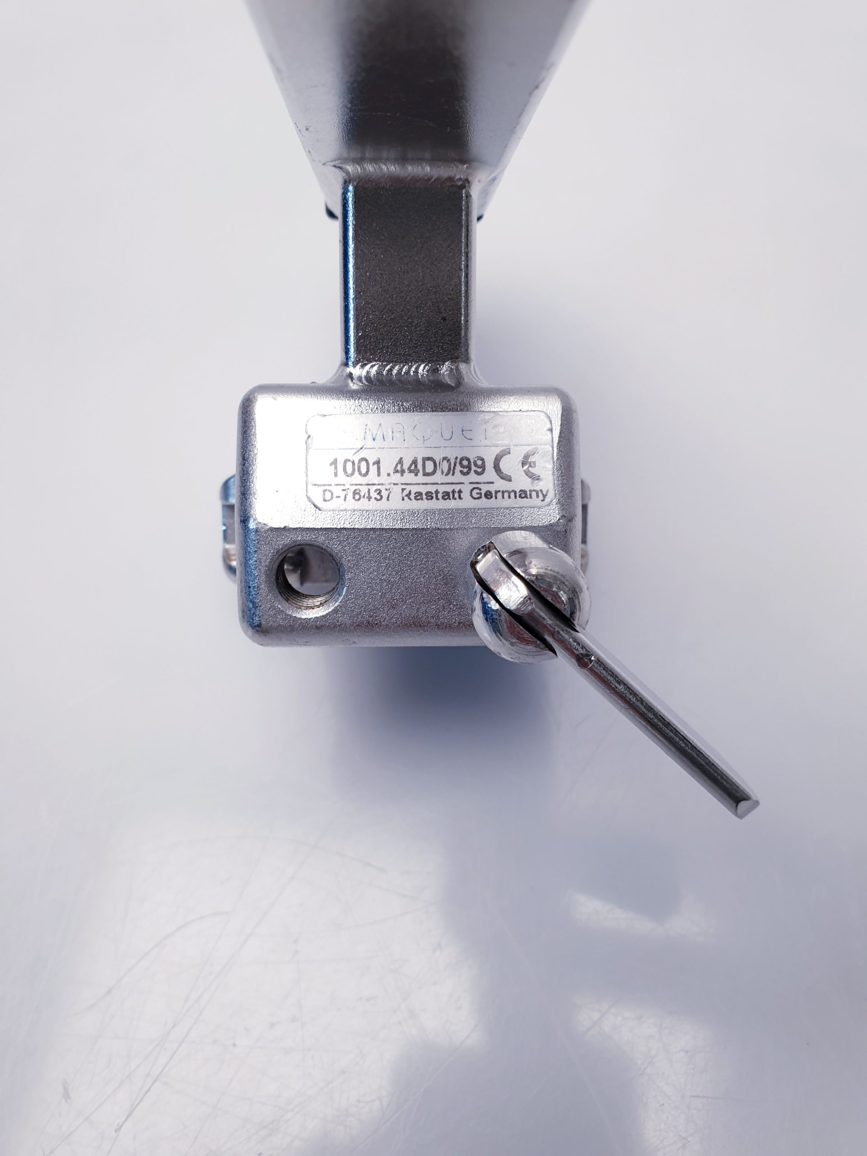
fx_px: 868
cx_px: 434
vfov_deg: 67.3
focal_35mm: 26
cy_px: 578
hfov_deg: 53.1
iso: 50
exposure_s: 1/50
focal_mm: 4.3
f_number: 2.4
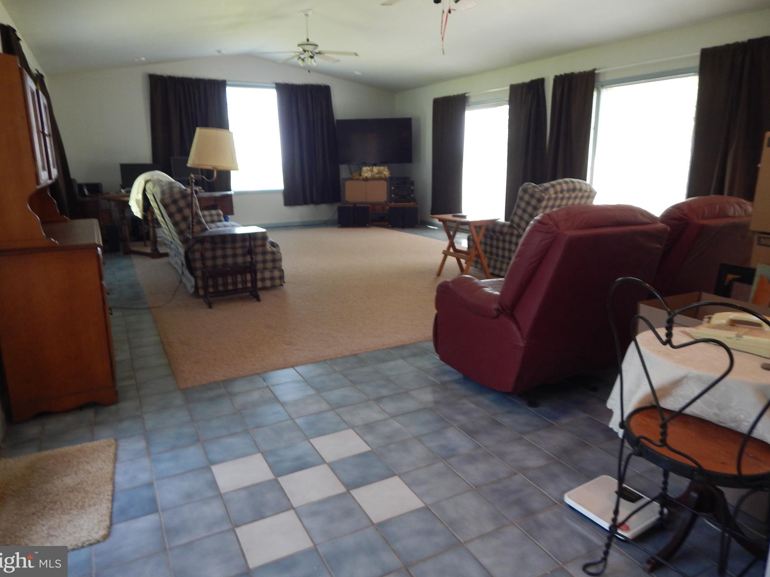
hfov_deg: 73.9
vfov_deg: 58.9
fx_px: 512
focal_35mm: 23
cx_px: 372
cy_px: 277
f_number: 3
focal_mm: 4
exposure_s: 1/30
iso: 180
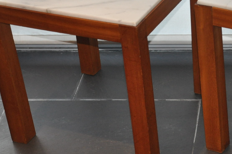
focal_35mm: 123
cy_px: 62
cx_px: 195
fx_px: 792
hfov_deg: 16.5
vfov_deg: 11.1
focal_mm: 38
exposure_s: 1/60
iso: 800
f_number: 4.5
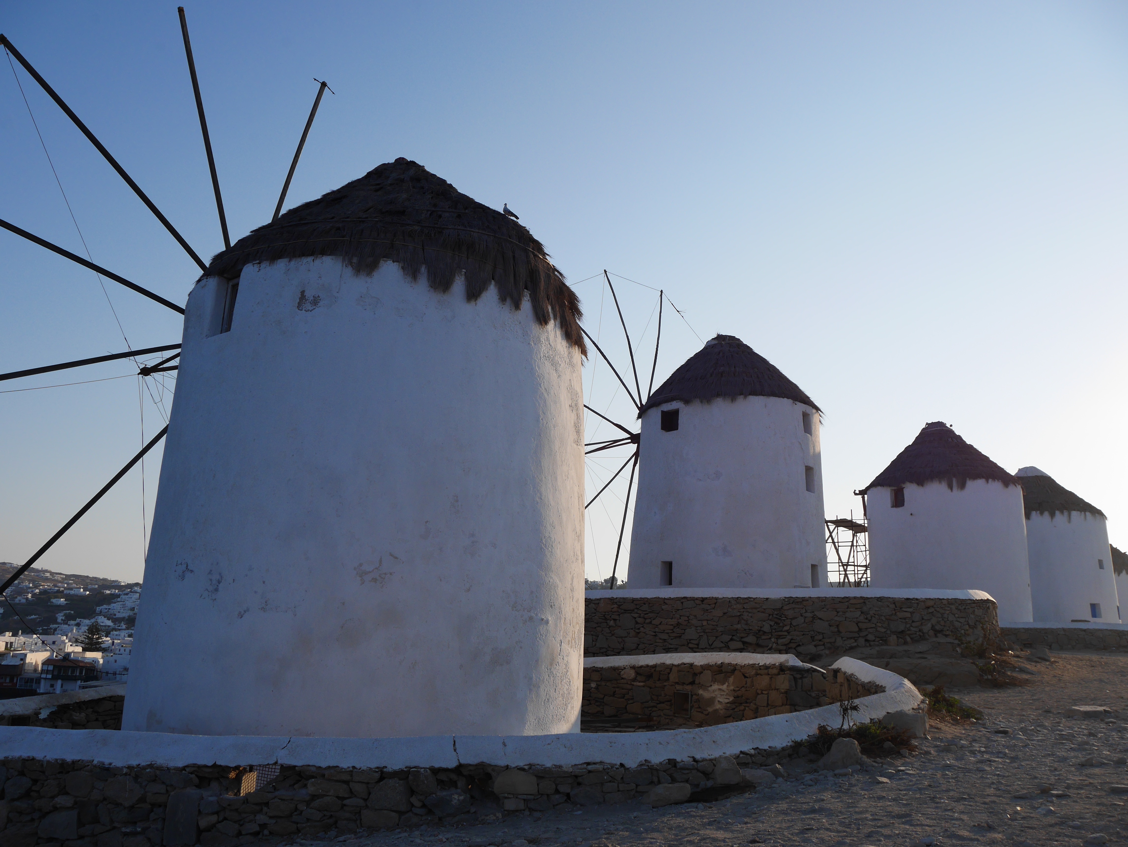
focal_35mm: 28
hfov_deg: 63.4
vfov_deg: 49.8
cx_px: 564
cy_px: 424
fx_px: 913
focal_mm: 14
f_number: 8
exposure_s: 1/640
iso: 200
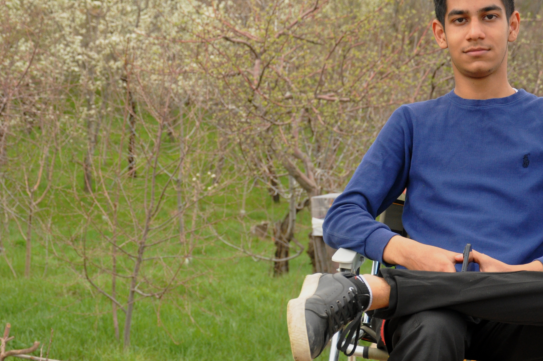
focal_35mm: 90
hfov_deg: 22.6
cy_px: 201
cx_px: 266
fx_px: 1356
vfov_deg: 15.1
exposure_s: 1/640
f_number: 5.6
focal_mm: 38
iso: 800
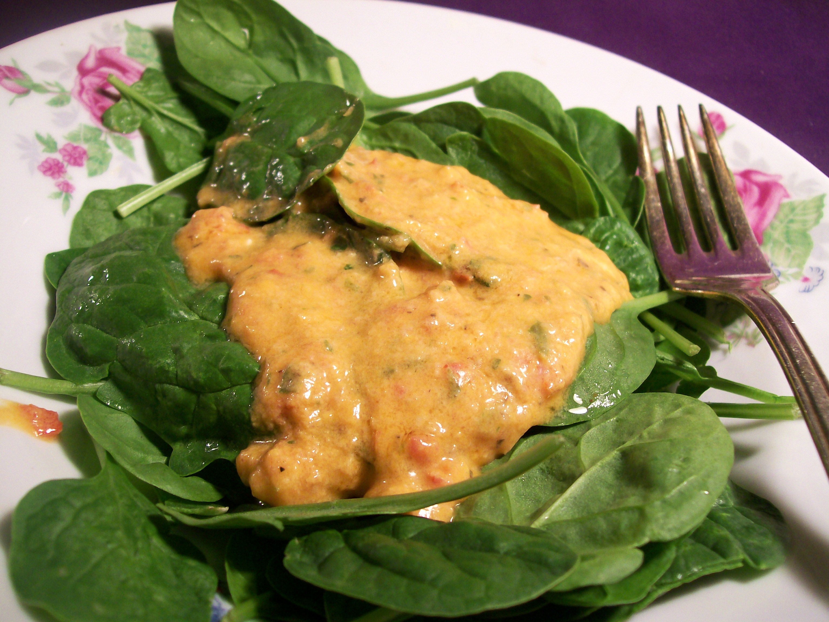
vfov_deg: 39.7
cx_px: 414
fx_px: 862
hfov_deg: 51.4
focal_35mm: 36
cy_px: 311
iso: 80
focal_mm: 6
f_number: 2.7
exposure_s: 1/52
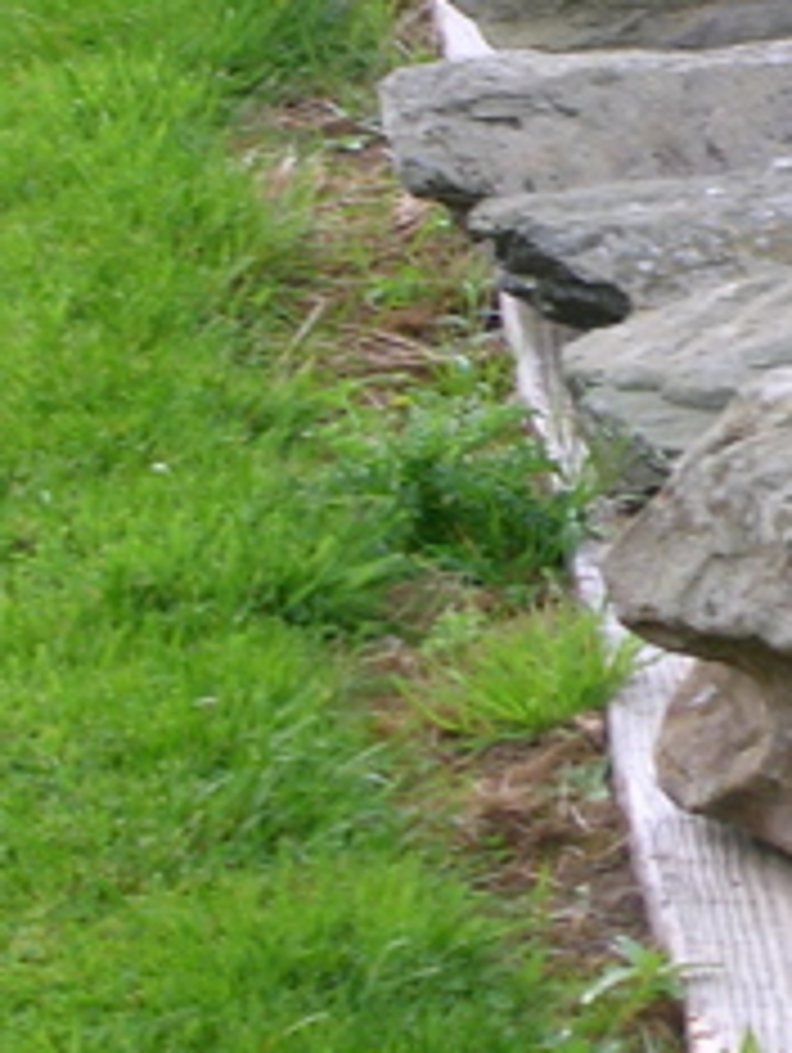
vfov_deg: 6.3
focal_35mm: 314
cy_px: 148
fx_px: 9562
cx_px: 945
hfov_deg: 4.7
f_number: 4.9
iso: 50
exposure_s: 1/95.3
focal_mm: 17.4
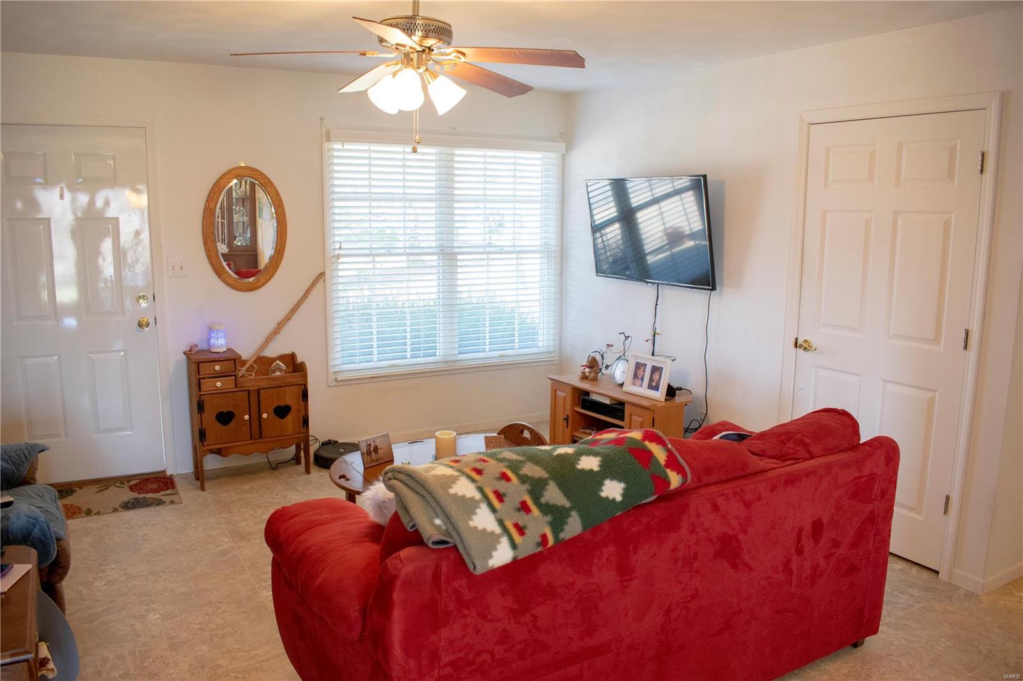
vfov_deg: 38.3
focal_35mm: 34
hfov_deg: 55.1
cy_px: 340
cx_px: 512
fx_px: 980
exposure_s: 1/320
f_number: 10
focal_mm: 23
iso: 400
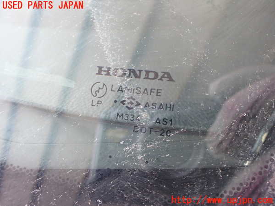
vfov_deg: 46.8
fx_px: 238
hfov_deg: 60.0
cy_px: 103
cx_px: 138
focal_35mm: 30
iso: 500
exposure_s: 1/125
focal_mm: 5.4
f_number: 2.3
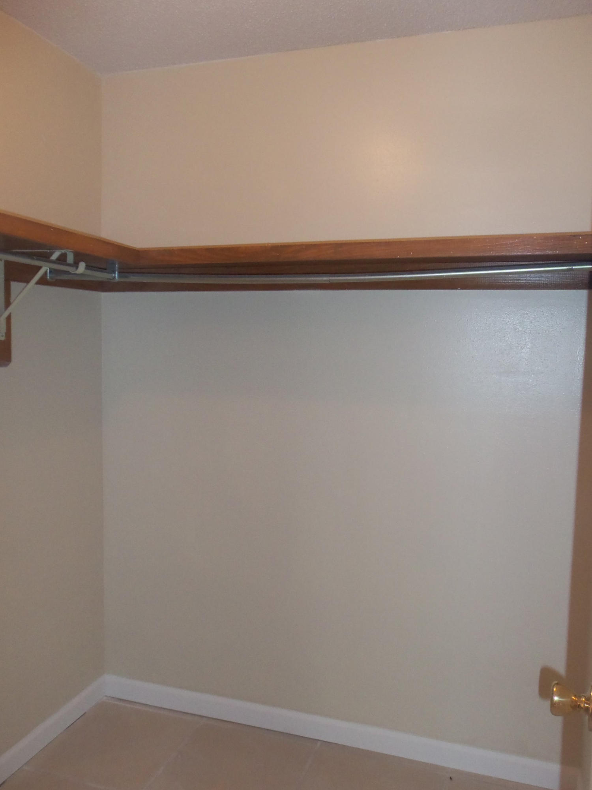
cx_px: 296
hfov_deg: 49.7
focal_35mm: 28
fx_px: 638
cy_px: 395
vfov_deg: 63.4
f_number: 3.3
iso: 200
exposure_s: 1/60
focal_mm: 5.1
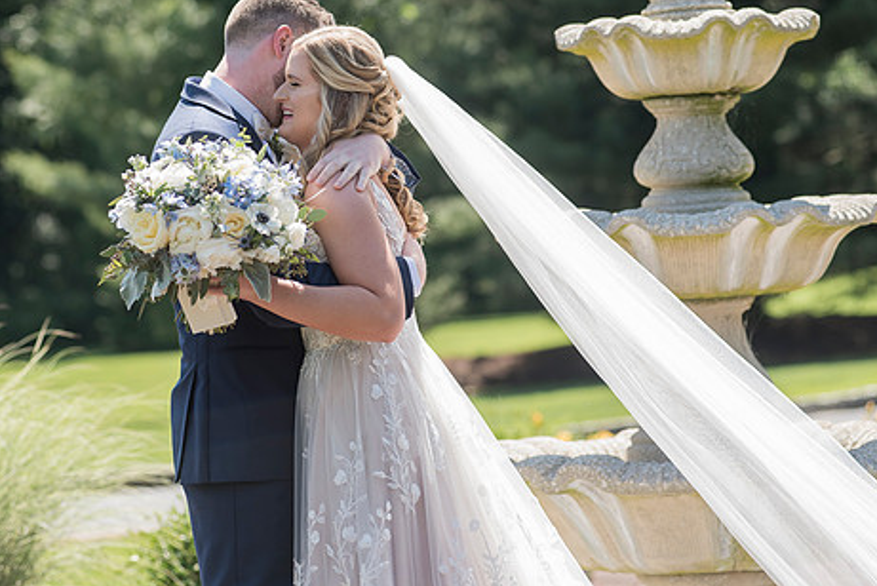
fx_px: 3681
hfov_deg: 13.6
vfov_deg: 9.1
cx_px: 339
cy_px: 225
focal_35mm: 151
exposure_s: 1/1250
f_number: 4.5
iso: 400
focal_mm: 120
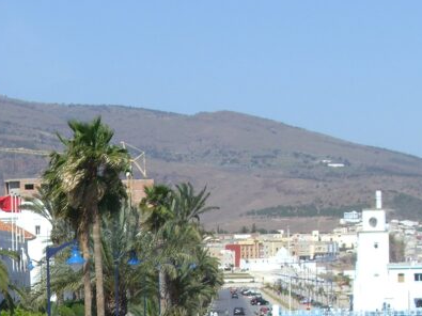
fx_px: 2084
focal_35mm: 171
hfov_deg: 11.5
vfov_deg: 8.6
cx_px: 93
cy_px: 384
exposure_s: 1/500
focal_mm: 10.7
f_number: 5.8
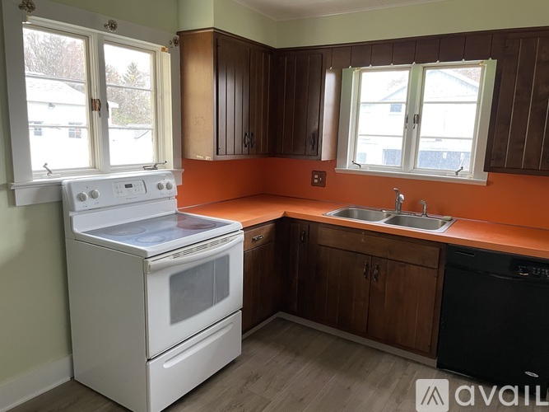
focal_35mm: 26
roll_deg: -1.8
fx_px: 412
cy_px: 206
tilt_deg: -8.8
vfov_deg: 53.0
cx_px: 274
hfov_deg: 67.3
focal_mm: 4.2
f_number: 1.6
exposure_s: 1/60
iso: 200
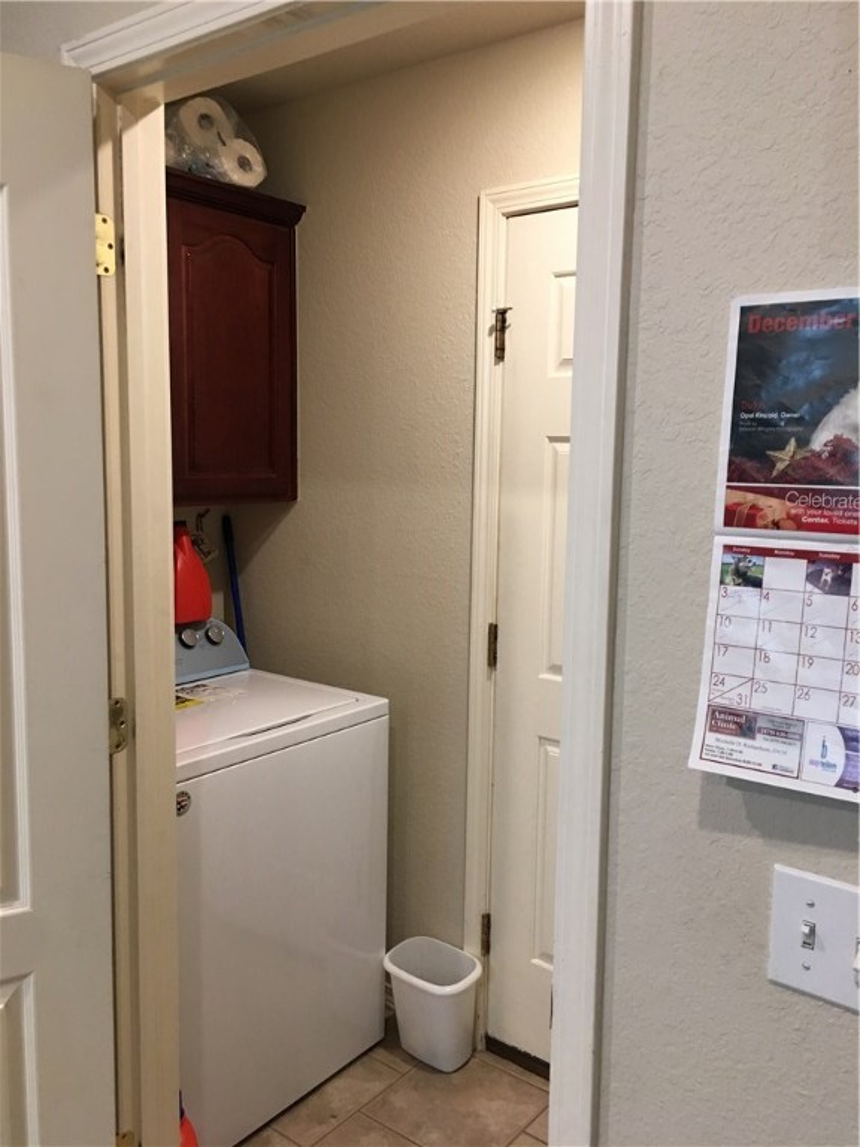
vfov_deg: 61.7
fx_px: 961
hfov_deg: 48.2
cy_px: 574
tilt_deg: -6.2
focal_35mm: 29
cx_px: 430
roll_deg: -1.6
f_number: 2.2
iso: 50
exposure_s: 1/15
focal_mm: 4.15
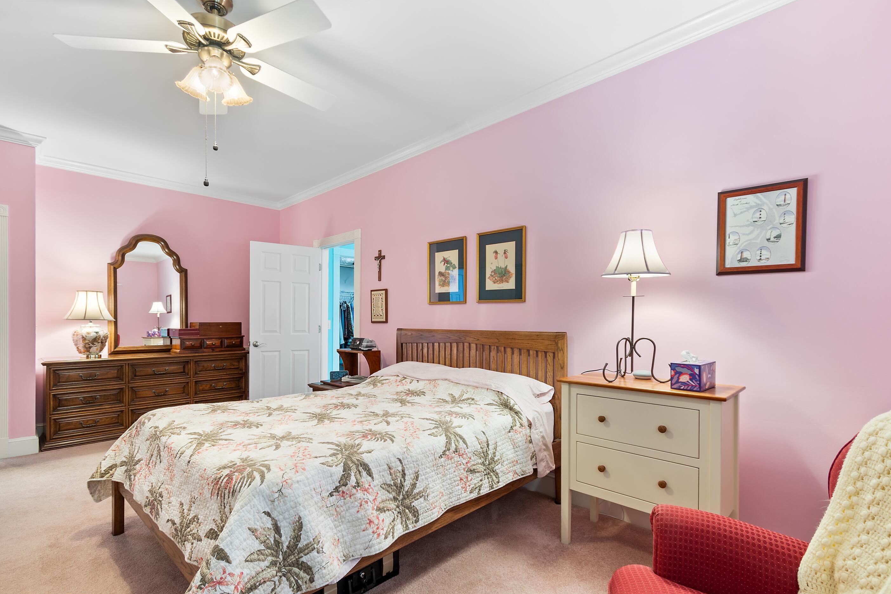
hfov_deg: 96.7
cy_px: 315
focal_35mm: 16
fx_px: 396
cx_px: 430
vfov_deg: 73.7
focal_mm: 10
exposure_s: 1/1.67
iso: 100
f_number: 4.5
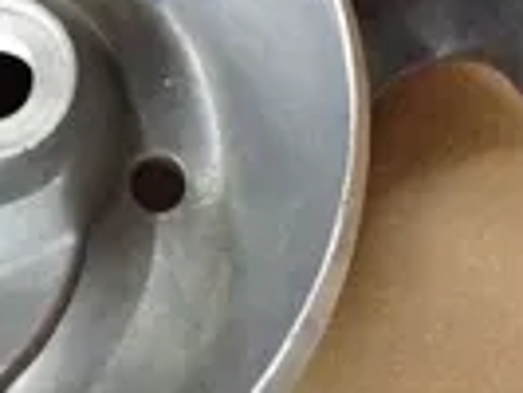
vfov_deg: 14.1
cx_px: -20
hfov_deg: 18.2
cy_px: 169
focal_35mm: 105
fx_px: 1588
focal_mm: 4.28
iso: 640
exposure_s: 1/15
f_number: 2.4
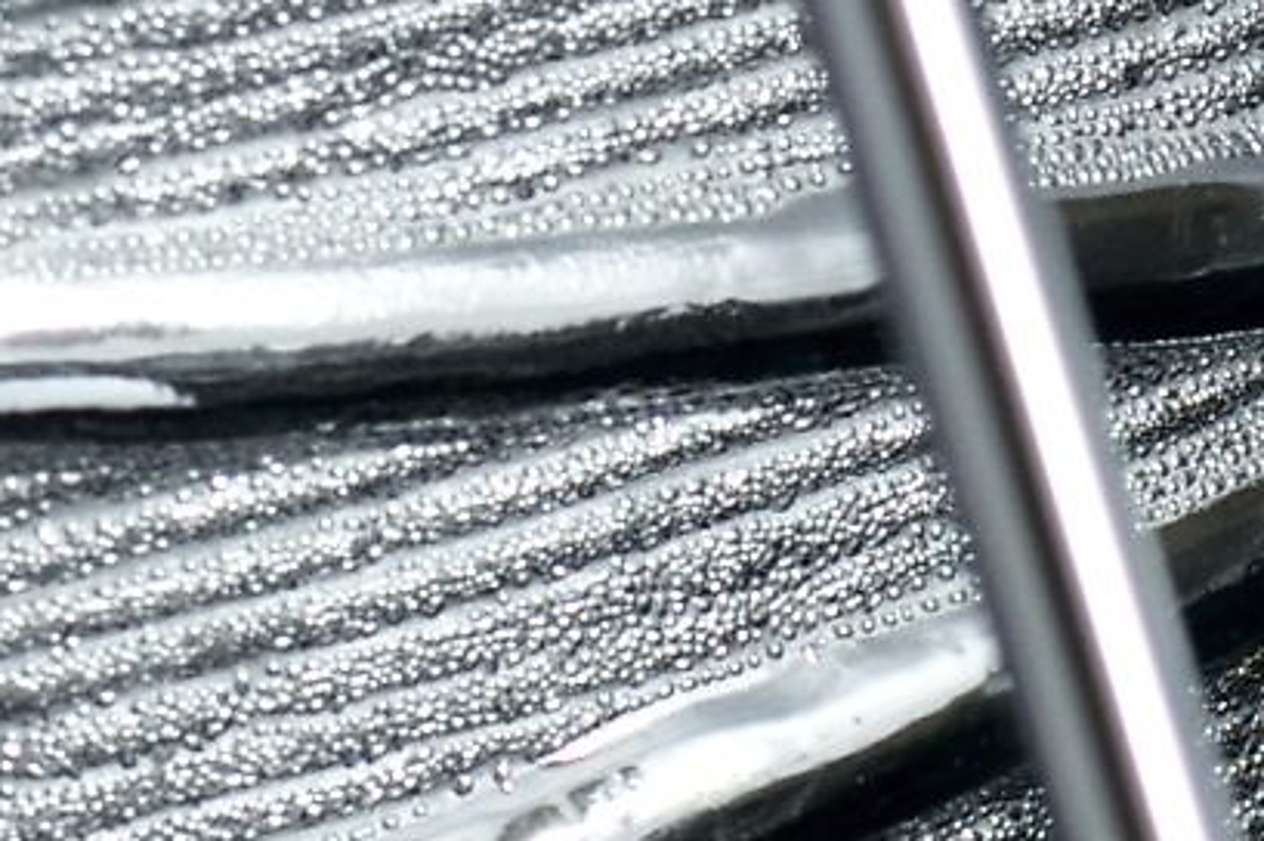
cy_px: 1311
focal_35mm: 469
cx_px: 3699
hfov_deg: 4.3
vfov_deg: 2.9
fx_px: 16453
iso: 400
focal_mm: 50
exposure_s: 1/100
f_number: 5.6
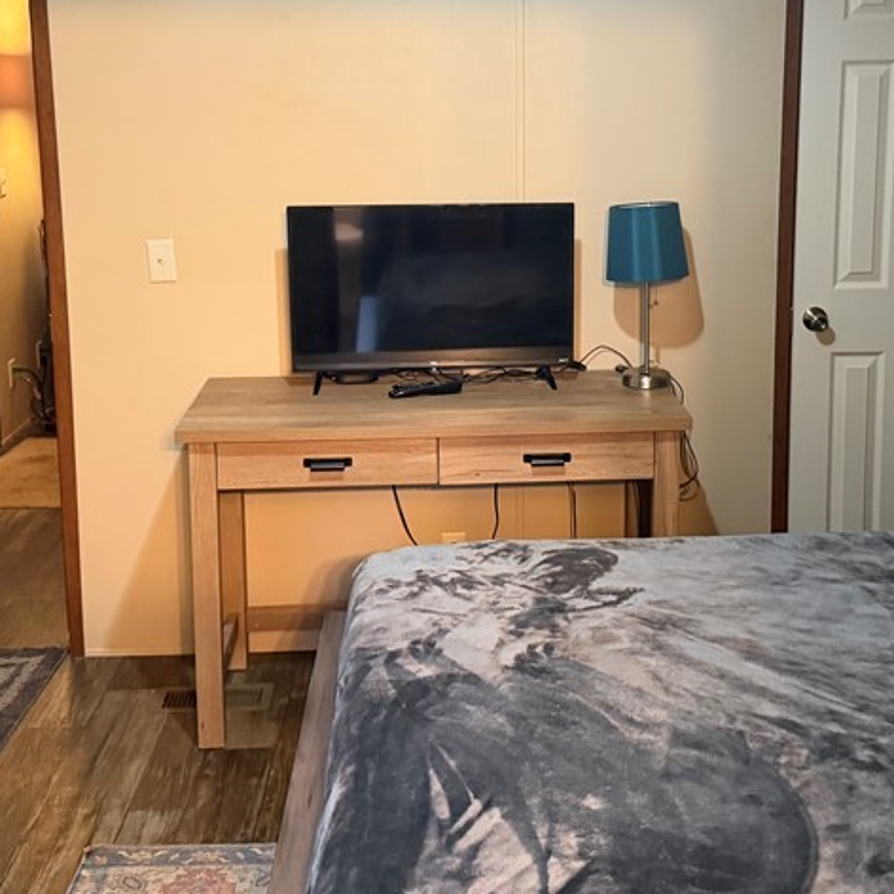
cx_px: 502
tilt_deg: -9.9
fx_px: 1344
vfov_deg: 36.2
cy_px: 265
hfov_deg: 36.7
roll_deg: +0.3
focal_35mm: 46
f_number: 1.78
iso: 500
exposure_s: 1/60
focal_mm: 6.76
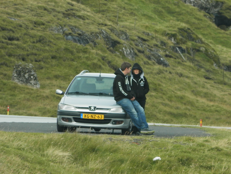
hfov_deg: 3.8
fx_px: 3503
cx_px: 116
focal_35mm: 525
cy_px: 87
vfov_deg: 2.8
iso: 200
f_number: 5.8
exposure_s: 1/200
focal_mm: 94.5
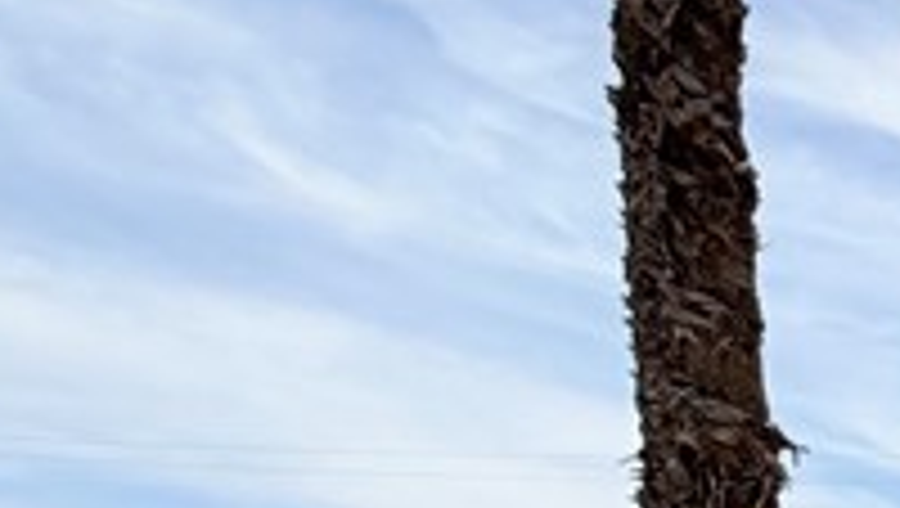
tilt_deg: -8.5
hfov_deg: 16.8
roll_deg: +0.2
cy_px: 1173
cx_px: 1958
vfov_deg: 12.6
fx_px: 1863
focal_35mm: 78
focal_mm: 2.22
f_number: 2.2
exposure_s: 1/1534
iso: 20
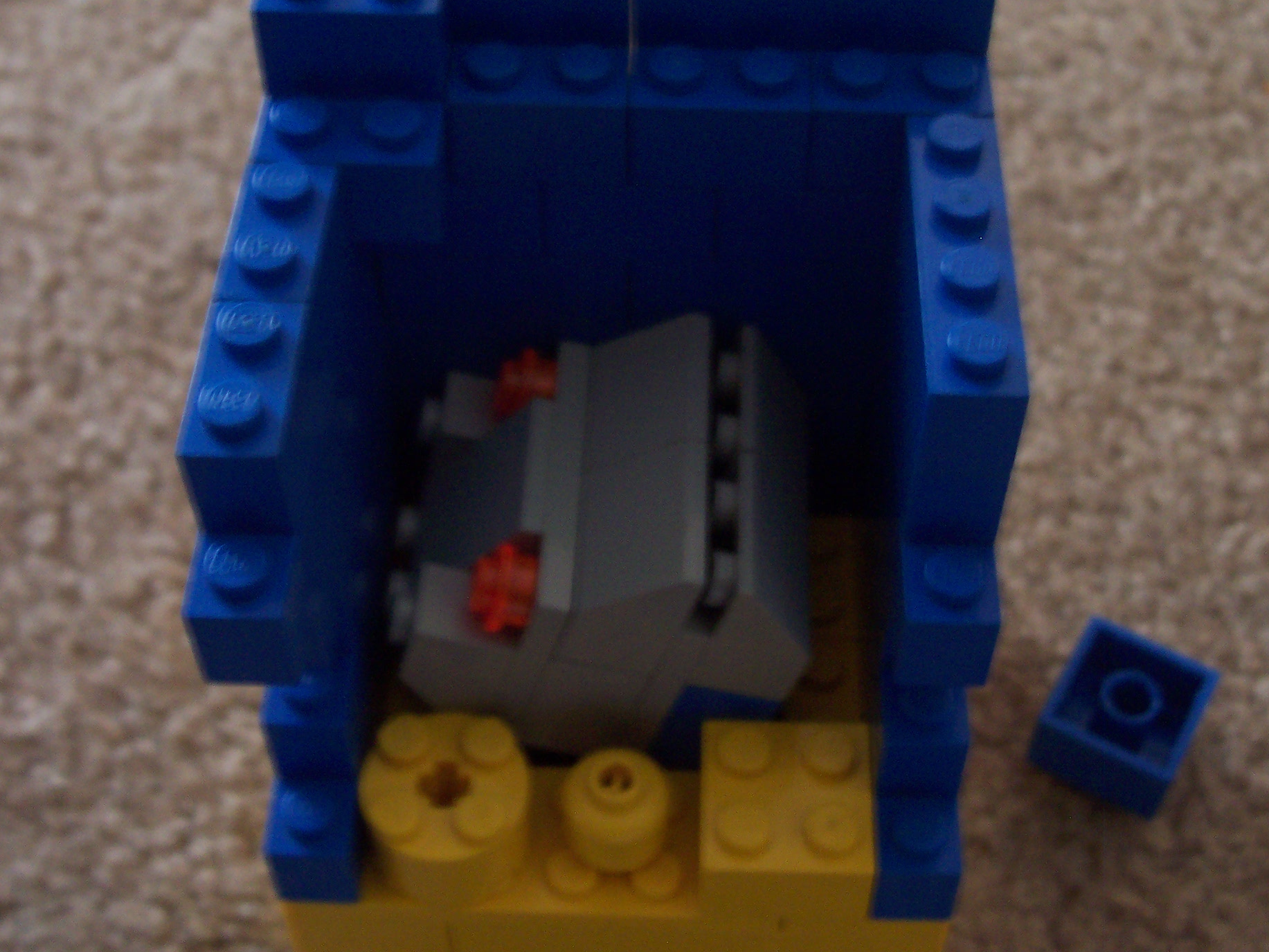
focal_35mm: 51
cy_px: 462
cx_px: 654
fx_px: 1870
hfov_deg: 37.5
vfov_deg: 28.6
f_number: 3
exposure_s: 1/8
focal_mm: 7
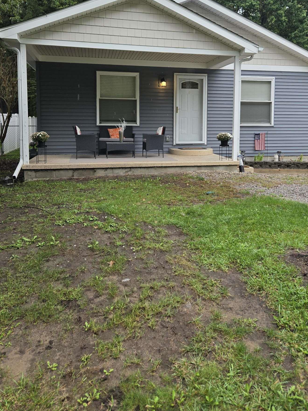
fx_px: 356
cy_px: 146
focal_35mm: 30
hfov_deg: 46.7
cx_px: 176
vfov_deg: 58.9
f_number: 1.8
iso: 80
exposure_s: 1/688
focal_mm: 5.4
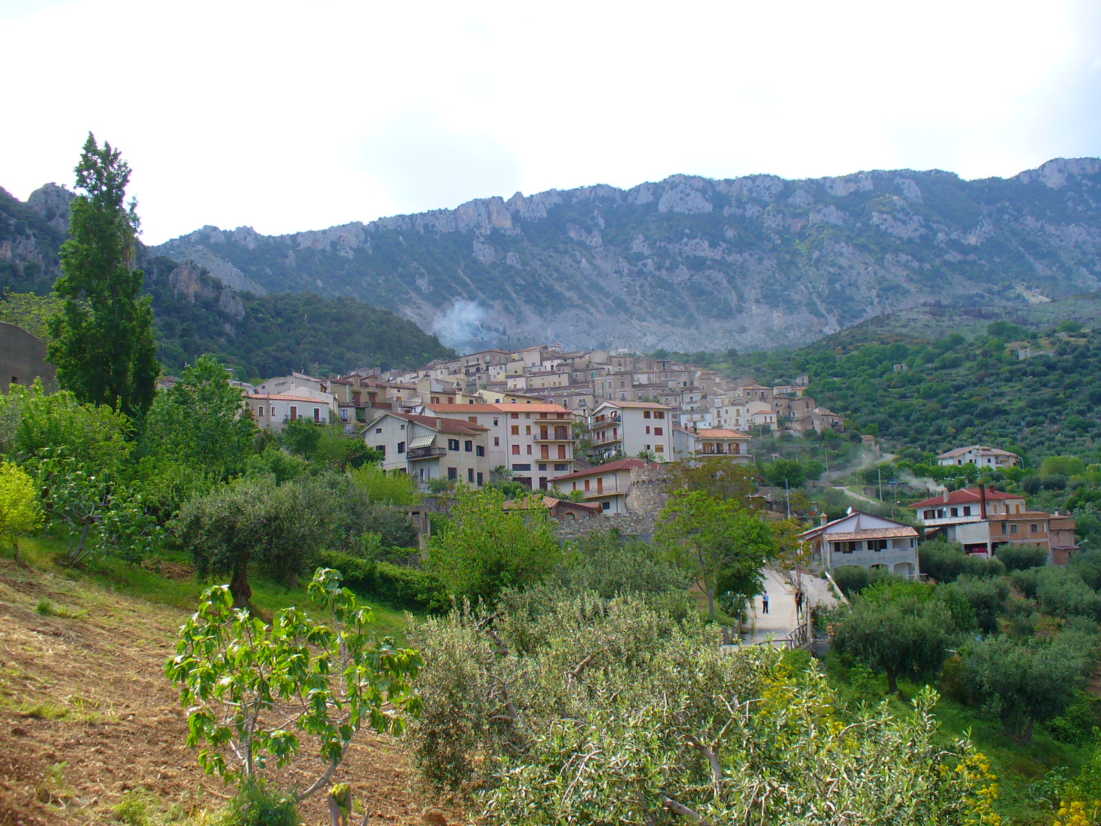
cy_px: 413
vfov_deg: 38.7
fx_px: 1177
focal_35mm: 37
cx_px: 550
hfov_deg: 50.1
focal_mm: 6.1
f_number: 5.6
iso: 64
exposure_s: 1/125
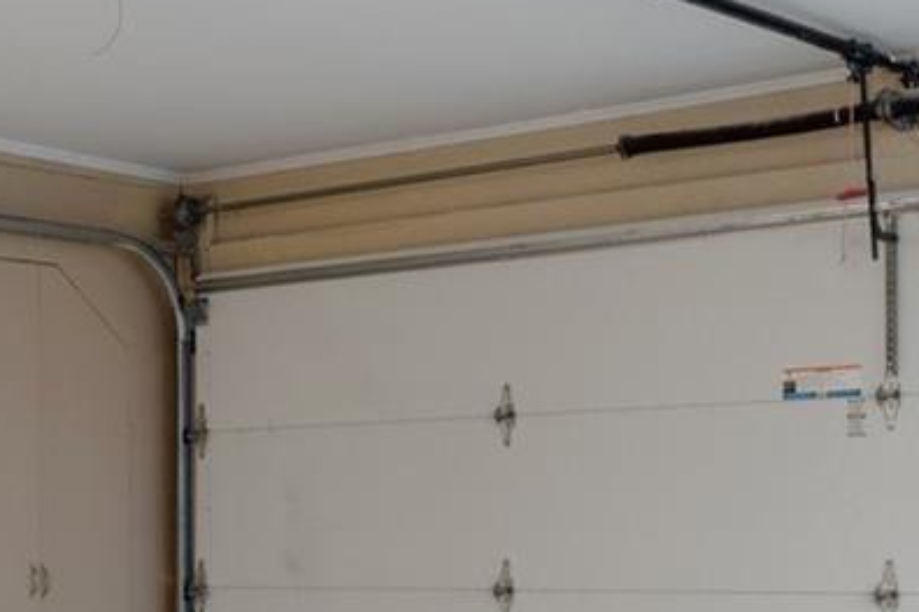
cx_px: 26
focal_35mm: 79
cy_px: 952
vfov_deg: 15.7
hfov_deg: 24.6
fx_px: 2016
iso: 320
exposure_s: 1/50
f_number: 8
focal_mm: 13
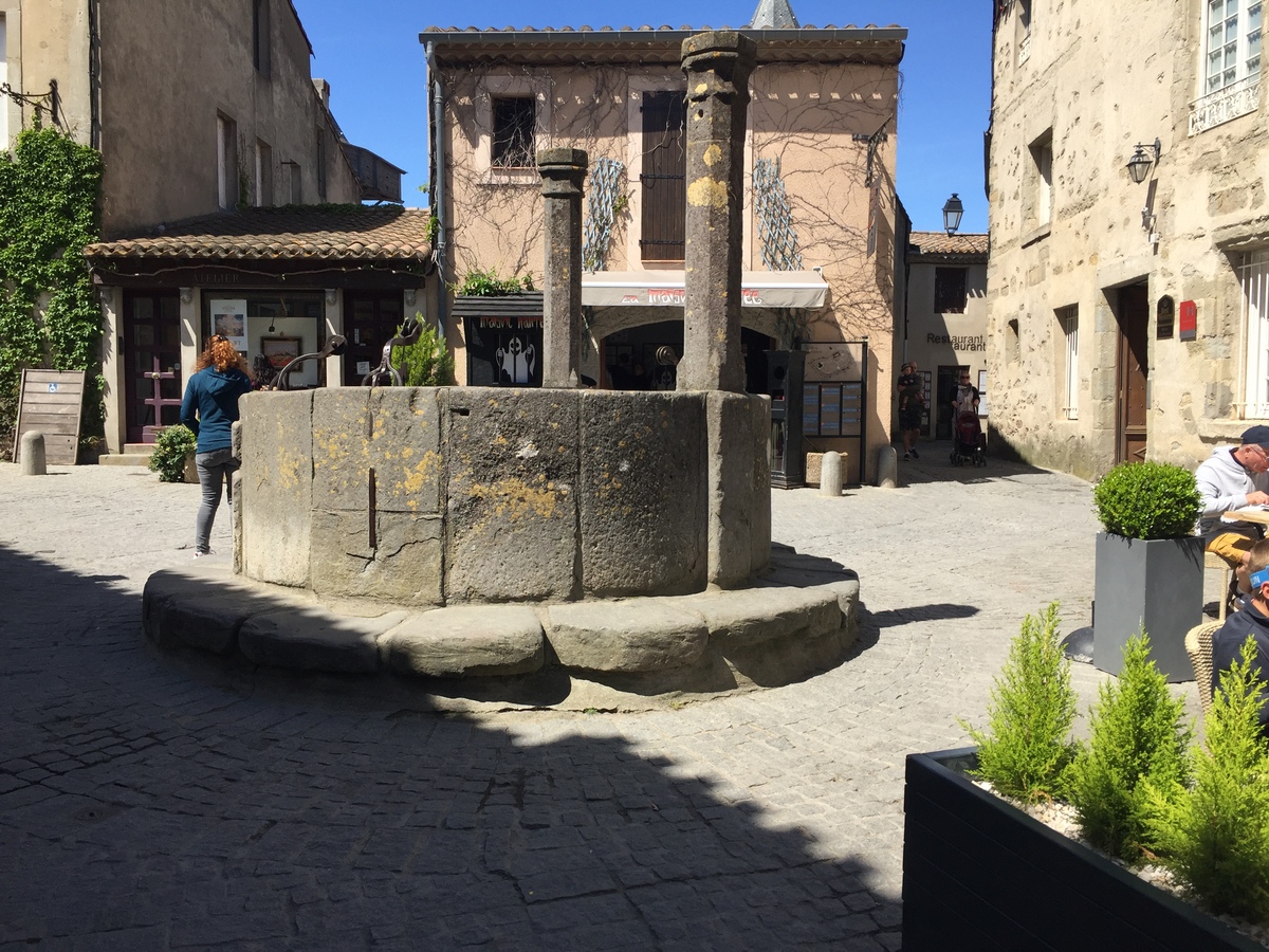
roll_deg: +2.4
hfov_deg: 61.7
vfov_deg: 48.2
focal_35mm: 29
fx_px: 1063
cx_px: 634
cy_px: 476
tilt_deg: -3.1
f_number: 2.2
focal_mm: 4.15
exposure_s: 1/1412
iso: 32
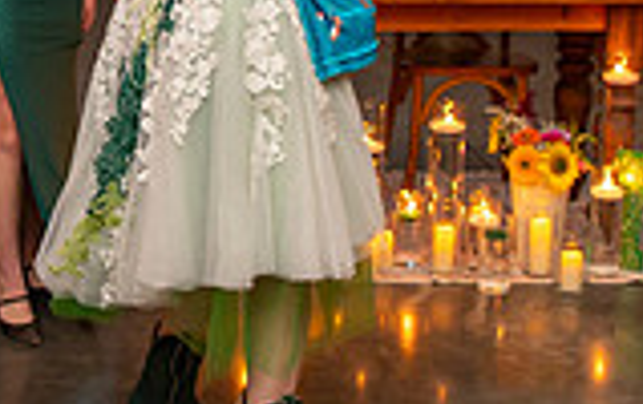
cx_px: 53
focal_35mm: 100
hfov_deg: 20.3
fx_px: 1755
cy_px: 28
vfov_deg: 13.0
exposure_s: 1/60
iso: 800
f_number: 3.2
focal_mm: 26
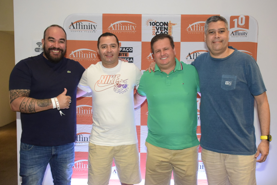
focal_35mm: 36
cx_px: 138
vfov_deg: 36.9
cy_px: 92
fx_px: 277
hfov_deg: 53.1
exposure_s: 1/100
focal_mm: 24
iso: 4000
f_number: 5.6
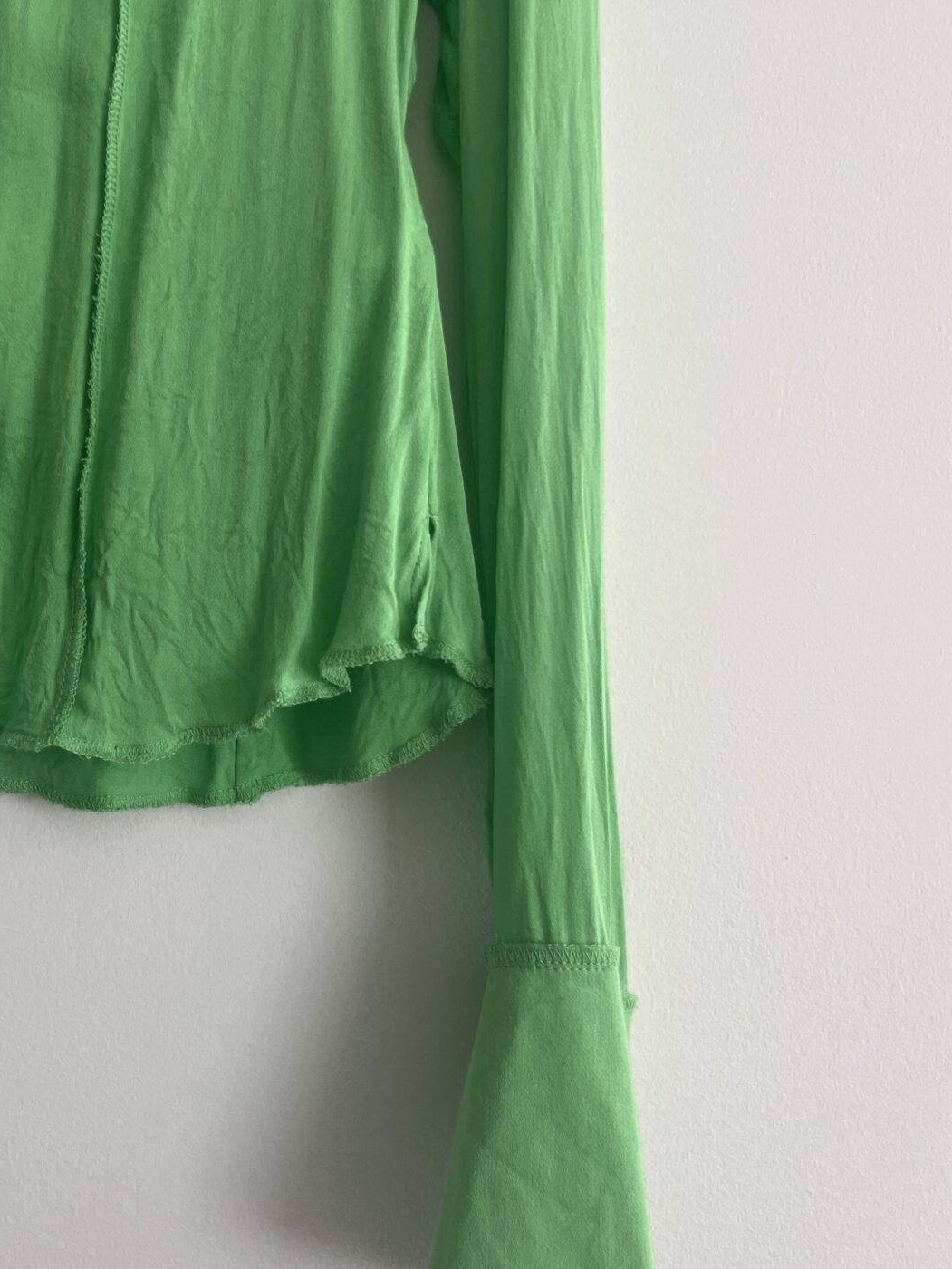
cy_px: 623
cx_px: 294
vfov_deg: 49.0
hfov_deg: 37.2
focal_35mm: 38
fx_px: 1393
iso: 80
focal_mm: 5.1
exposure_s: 1/121
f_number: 1.6
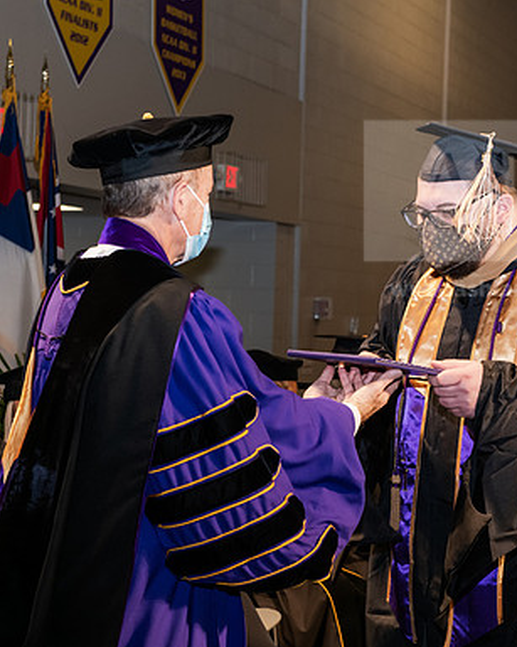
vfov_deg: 21.7
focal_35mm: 88
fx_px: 1684
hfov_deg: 17.4
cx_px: 313
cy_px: 324
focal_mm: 62
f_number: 6.3
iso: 1600
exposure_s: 1/200
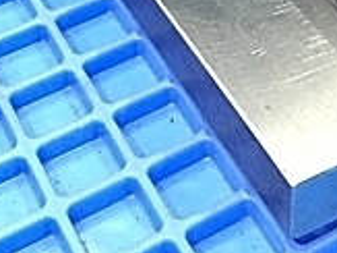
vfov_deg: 11.8
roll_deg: +4.7
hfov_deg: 17.2
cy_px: -226
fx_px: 1109
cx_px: 250
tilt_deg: -32.1
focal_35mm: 114
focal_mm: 4.15
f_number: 2.2
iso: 200
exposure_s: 1/20
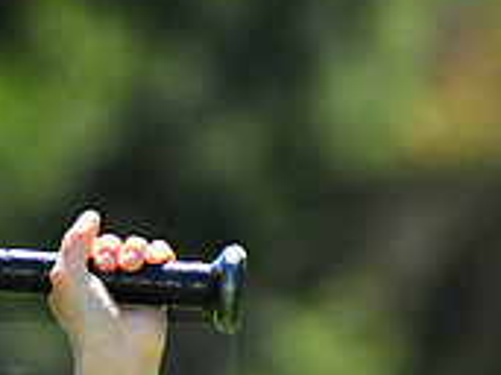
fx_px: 8504
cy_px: 360
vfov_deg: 2.5
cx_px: -331
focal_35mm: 588
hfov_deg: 3.4
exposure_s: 1/800
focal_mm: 180
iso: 200
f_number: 5
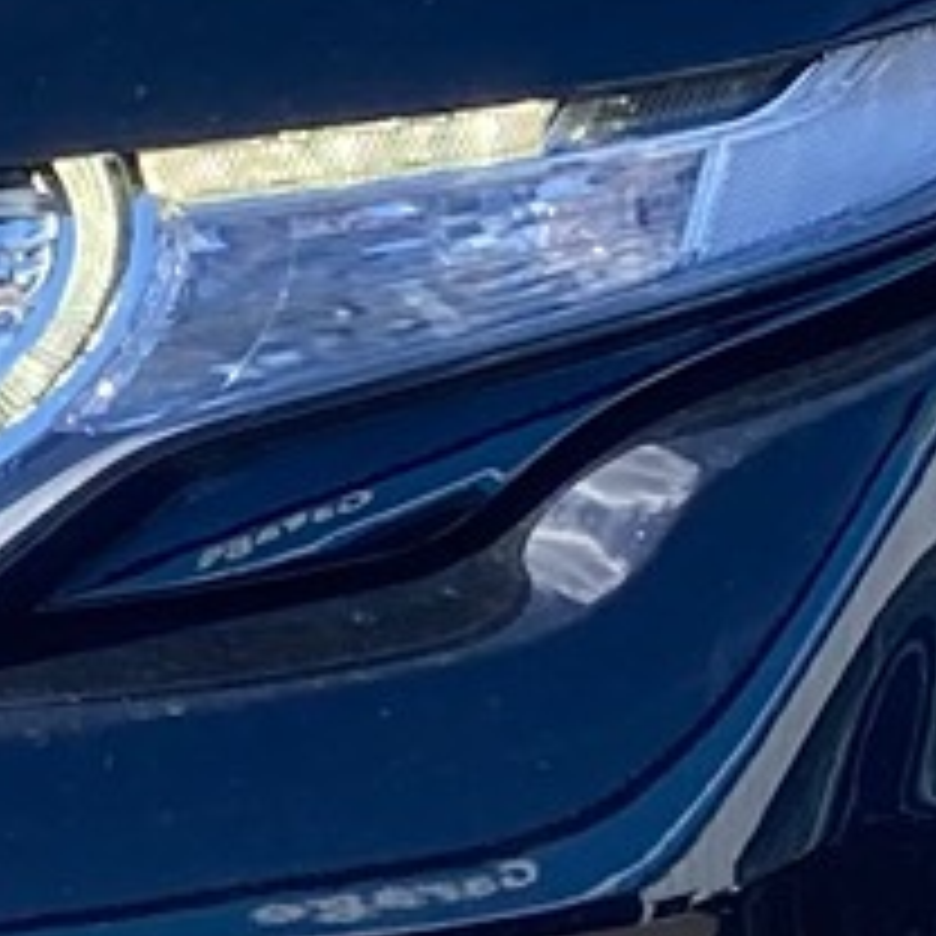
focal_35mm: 240
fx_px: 7342
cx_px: 158
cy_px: 598
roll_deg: -2.7
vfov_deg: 7.3
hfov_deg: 7.3
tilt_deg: -18.1
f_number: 1.8
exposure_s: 1/676
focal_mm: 3.99
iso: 20
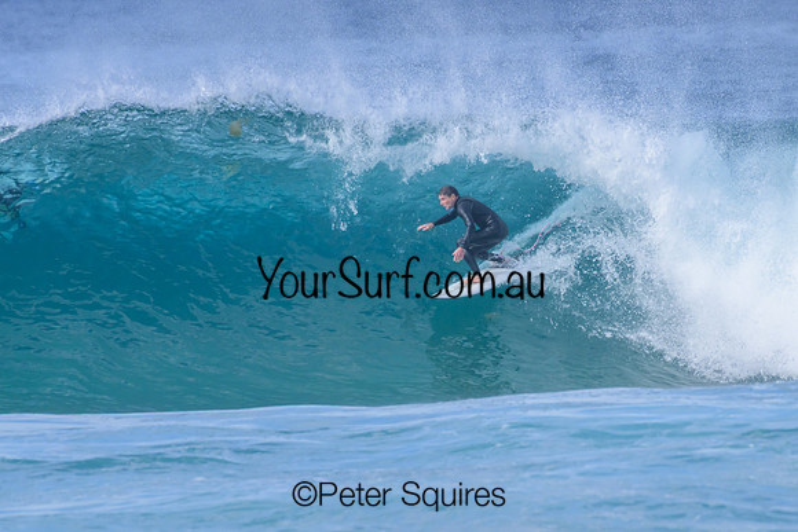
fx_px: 22171
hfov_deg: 2.1
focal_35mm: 1000
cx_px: 399
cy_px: 266
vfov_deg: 1.4
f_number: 11
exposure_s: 1/2000
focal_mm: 1000
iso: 1600
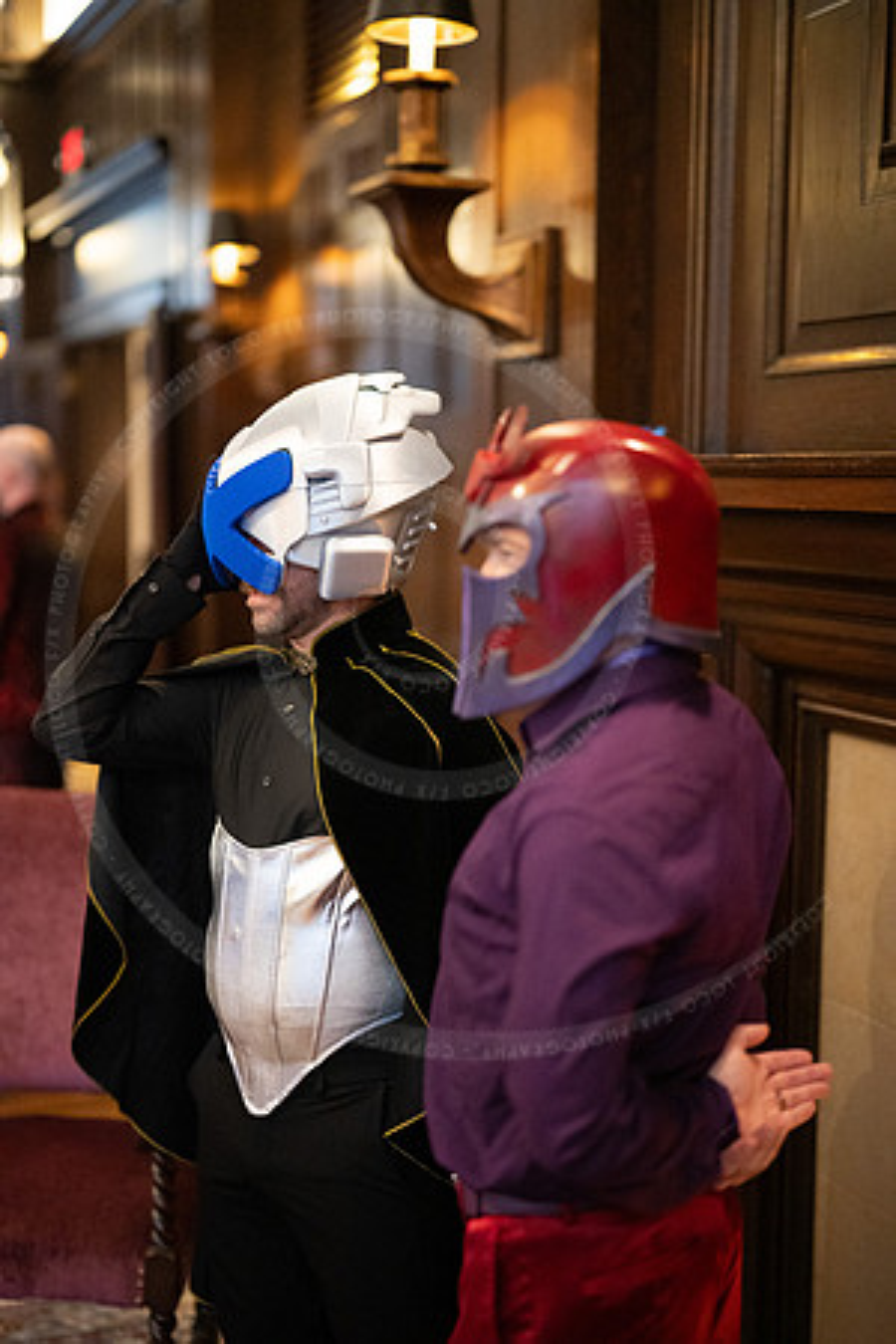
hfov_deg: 27.0
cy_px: 672
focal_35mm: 50
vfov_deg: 39.6
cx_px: 448
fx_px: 1867
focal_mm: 50
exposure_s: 1/160
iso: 3200
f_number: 1.2
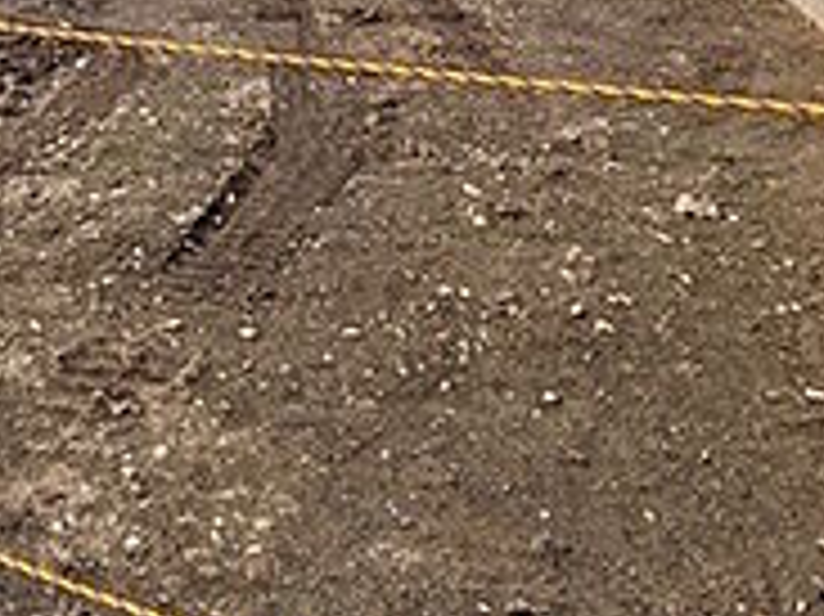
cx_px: 149
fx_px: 1094
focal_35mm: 46
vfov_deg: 25.5
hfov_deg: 39.4
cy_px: -252
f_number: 2.2
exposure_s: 1/2469
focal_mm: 1.83
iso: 51
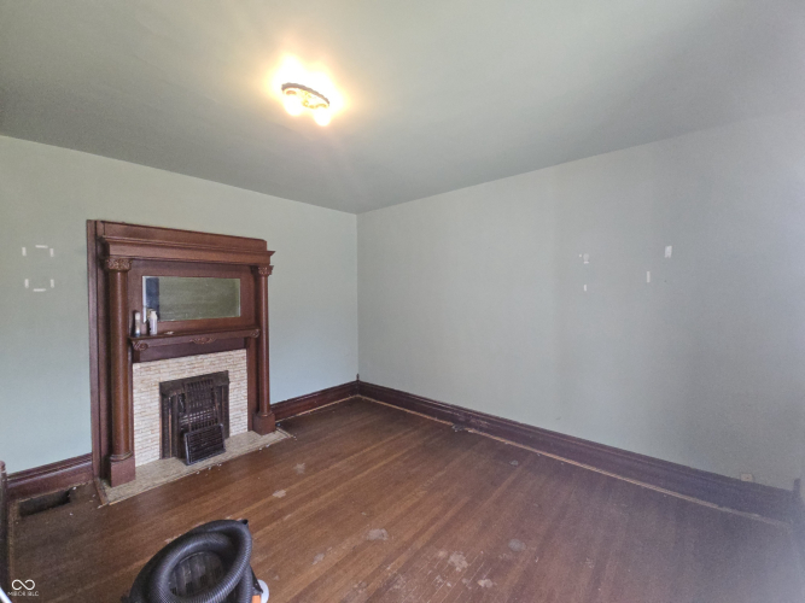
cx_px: 402
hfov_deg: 106.2
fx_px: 302
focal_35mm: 13
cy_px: 302
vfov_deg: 89.9
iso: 320
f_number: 2.2
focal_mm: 2.2
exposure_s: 1/60
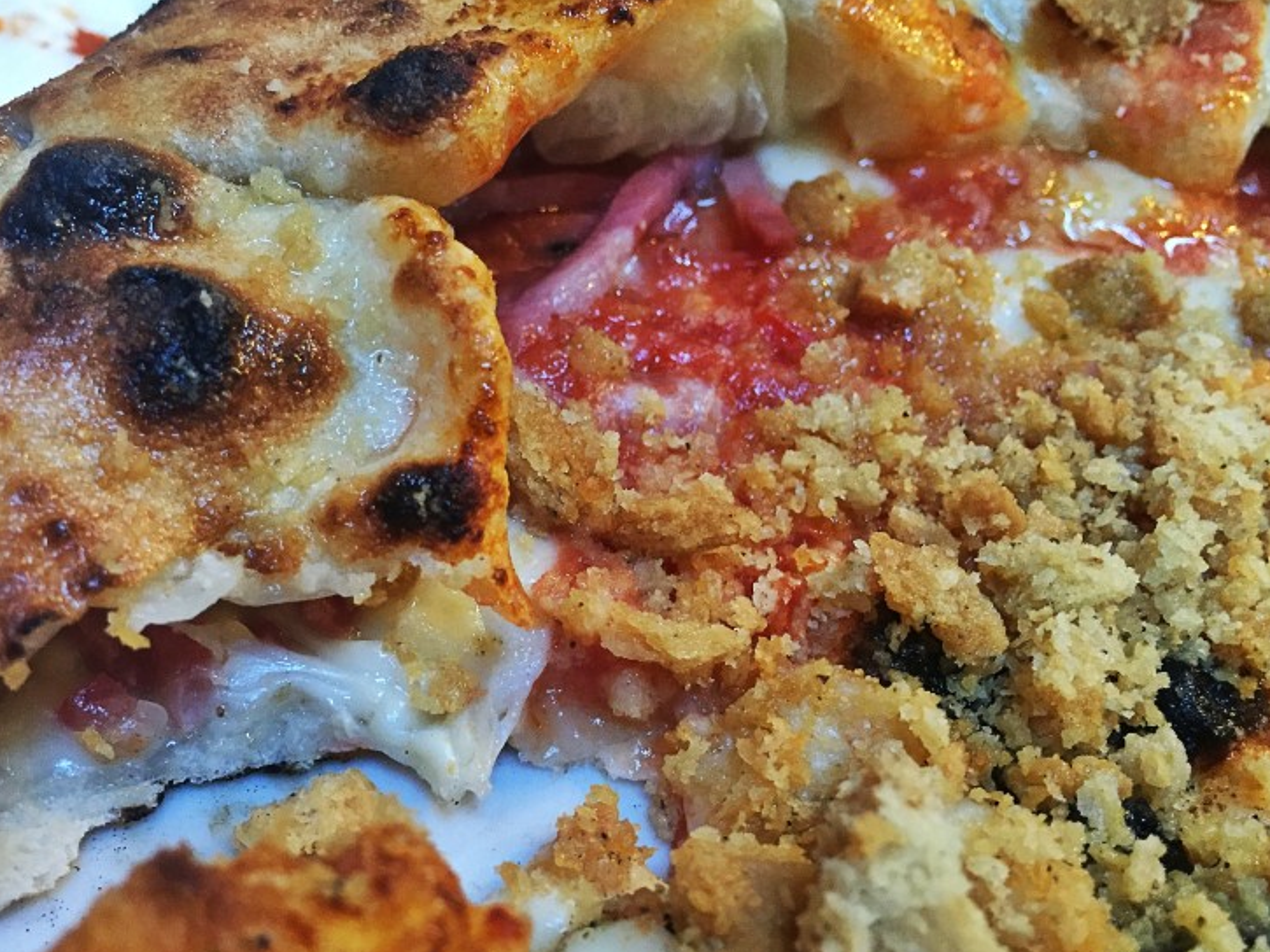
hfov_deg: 53.8
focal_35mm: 34
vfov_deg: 41.7
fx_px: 1248
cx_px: 545
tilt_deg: -49.8
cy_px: 555
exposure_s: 1/33
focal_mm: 4.15
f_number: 2.2
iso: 320
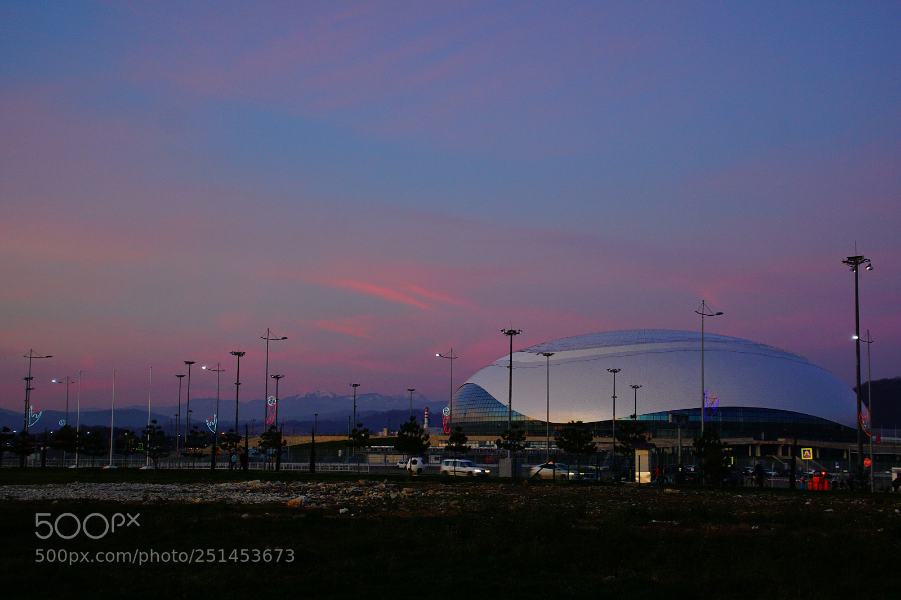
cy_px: 300
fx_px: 1314
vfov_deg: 25.7
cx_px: 450
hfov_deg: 37.9
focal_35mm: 52
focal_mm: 35
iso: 200
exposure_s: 1/60
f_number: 4.5
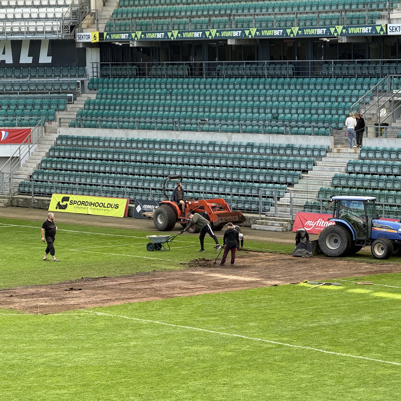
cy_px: 200
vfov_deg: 12.3
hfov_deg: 12.3
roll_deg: +1.0
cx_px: 206
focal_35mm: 142
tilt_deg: -4.8
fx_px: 1861
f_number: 2.8
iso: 50
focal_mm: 15.66
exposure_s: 1/325
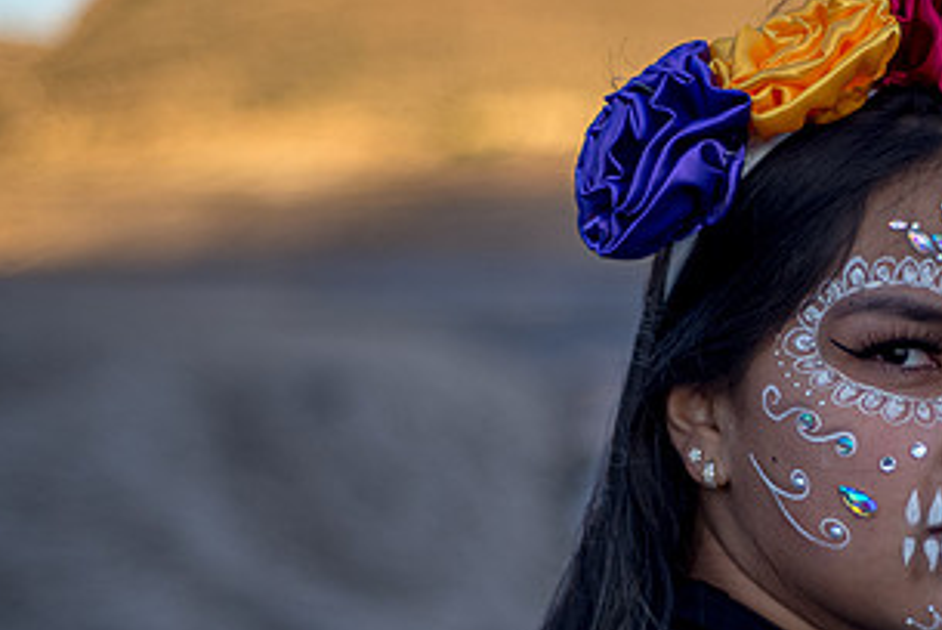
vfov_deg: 14.4
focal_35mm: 95
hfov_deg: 21.0
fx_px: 2488
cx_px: 834
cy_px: 462
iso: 100
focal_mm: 50
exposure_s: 1/1600
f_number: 1.8
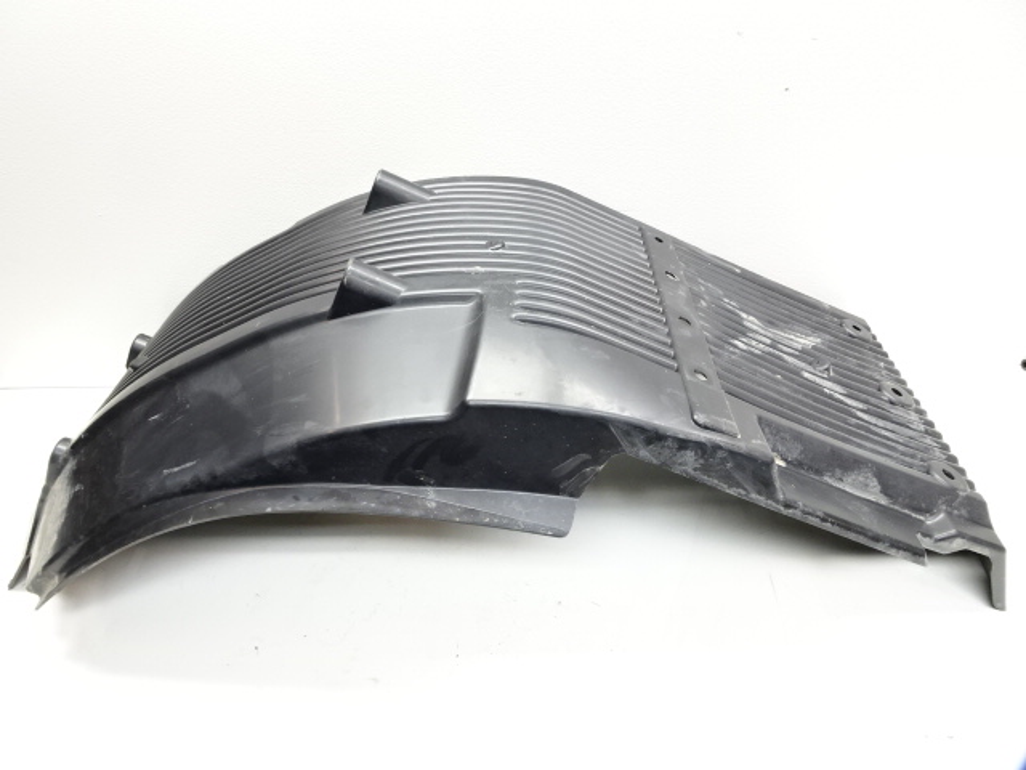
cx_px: 513
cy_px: 385
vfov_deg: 56.8
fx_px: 711
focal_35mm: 24
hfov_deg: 71.6
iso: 320
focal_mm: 4.1
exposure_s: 1/30
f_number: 3.5
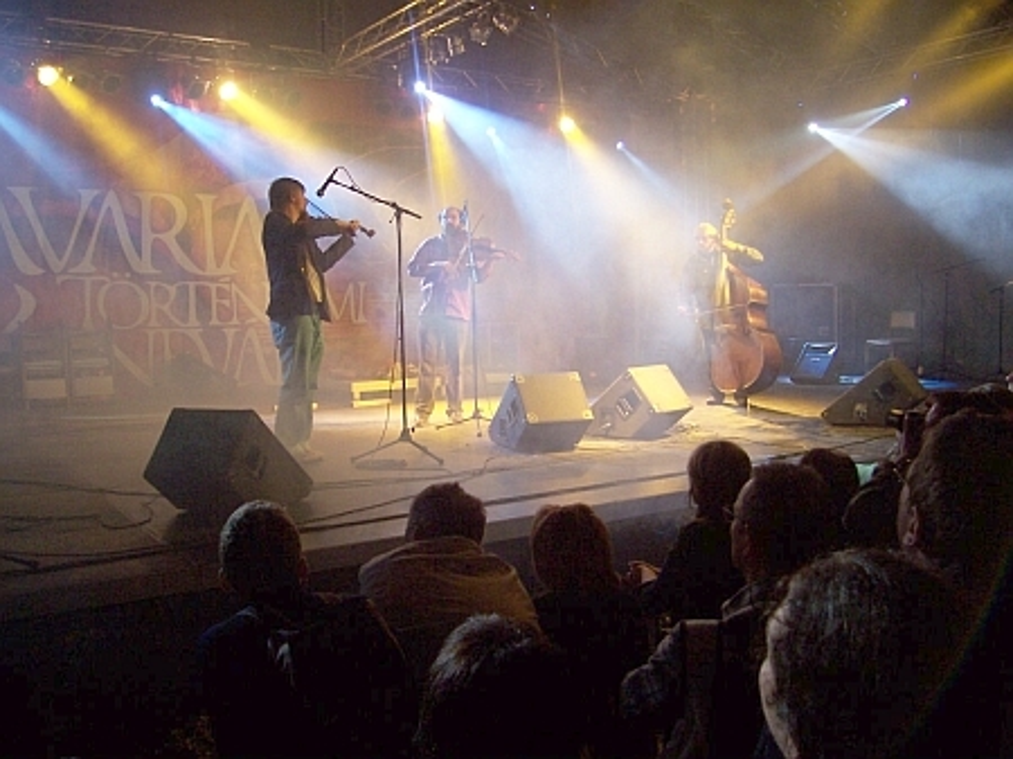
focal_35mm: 34
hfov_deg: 54.0
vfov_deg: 41.8
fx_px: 994
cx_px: 506
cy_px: 380
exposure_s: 1/30
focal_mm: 5.6
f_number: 2.7
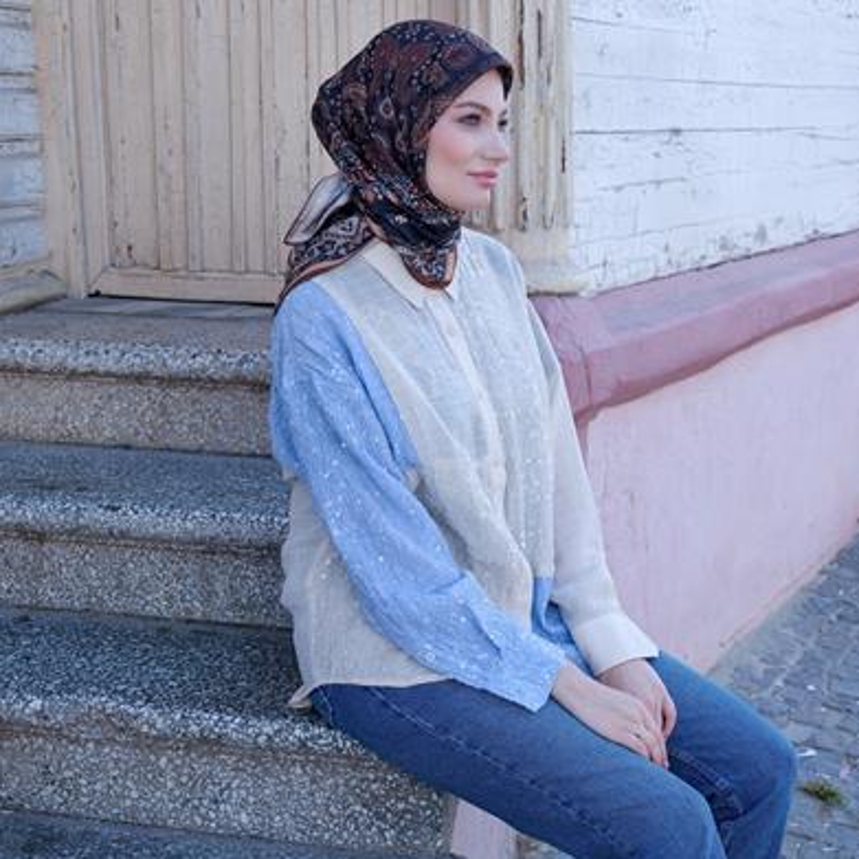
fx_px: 1656
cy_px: 410
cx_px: 435
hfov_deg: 29.1
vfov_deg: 29.1
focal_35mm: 59
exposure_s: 1/160
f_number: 7.1
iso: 320
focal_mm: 61.8
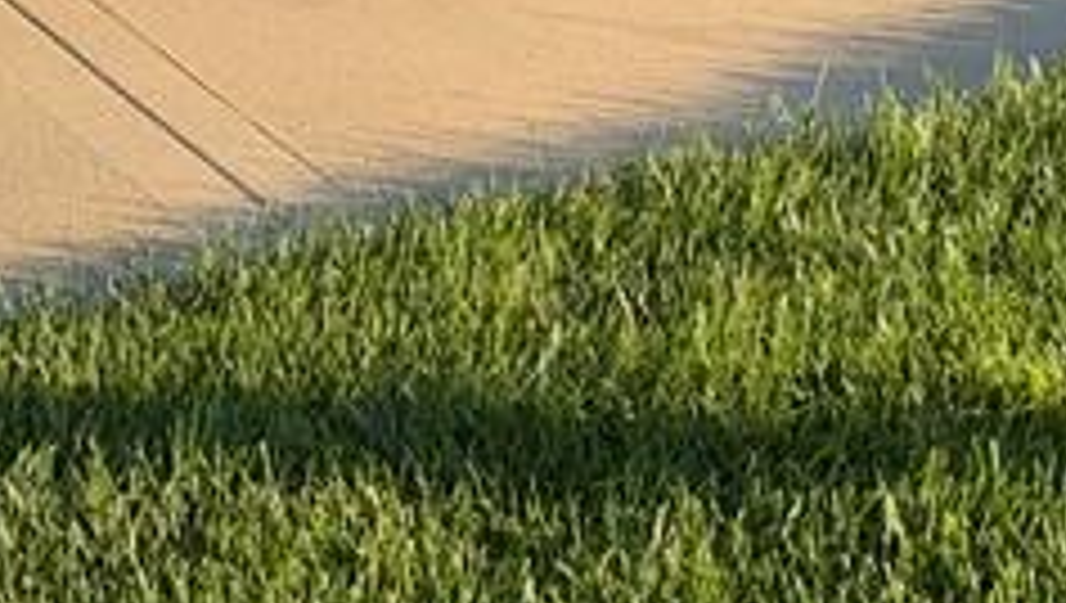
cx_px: 166
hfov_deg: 15.1
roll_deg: +0.3
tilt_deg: -2.7
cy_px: -994
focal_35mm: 141
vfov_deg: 7.8
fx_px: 3990
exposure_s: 1/596
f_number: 1.8
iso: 64
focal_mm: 6.93
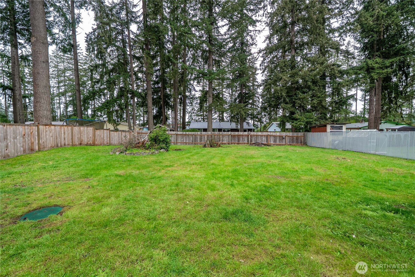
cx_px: 208
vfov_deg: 81.3
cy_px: 138
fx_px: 161
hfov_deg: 104.2
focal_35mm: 14
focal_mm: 14
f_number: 7.1
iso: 160
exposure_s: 1/30
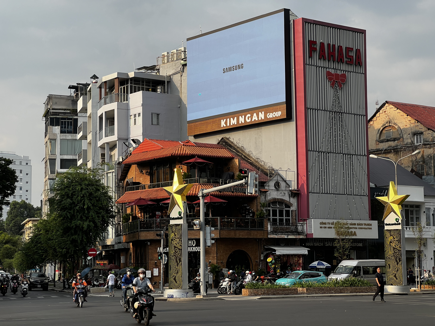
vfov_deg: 19.1
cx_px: 218
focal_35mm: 77
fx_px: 968
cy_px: 163
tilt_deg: +6.7
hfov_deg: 25.3
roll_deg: +0.9
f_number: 2.8
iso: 32
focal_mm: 9
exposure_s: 1/326
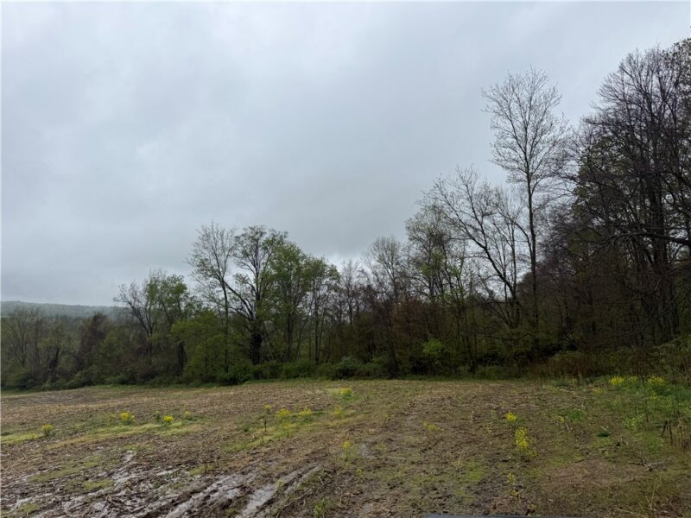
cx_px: 346
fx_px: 479
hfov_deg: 71.6
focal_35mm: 24
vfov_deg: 56.8
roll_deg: +0.0
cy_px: 259
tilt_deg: +7.4
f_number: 1.78
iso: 80
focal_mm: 6.76
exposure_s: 1/1727
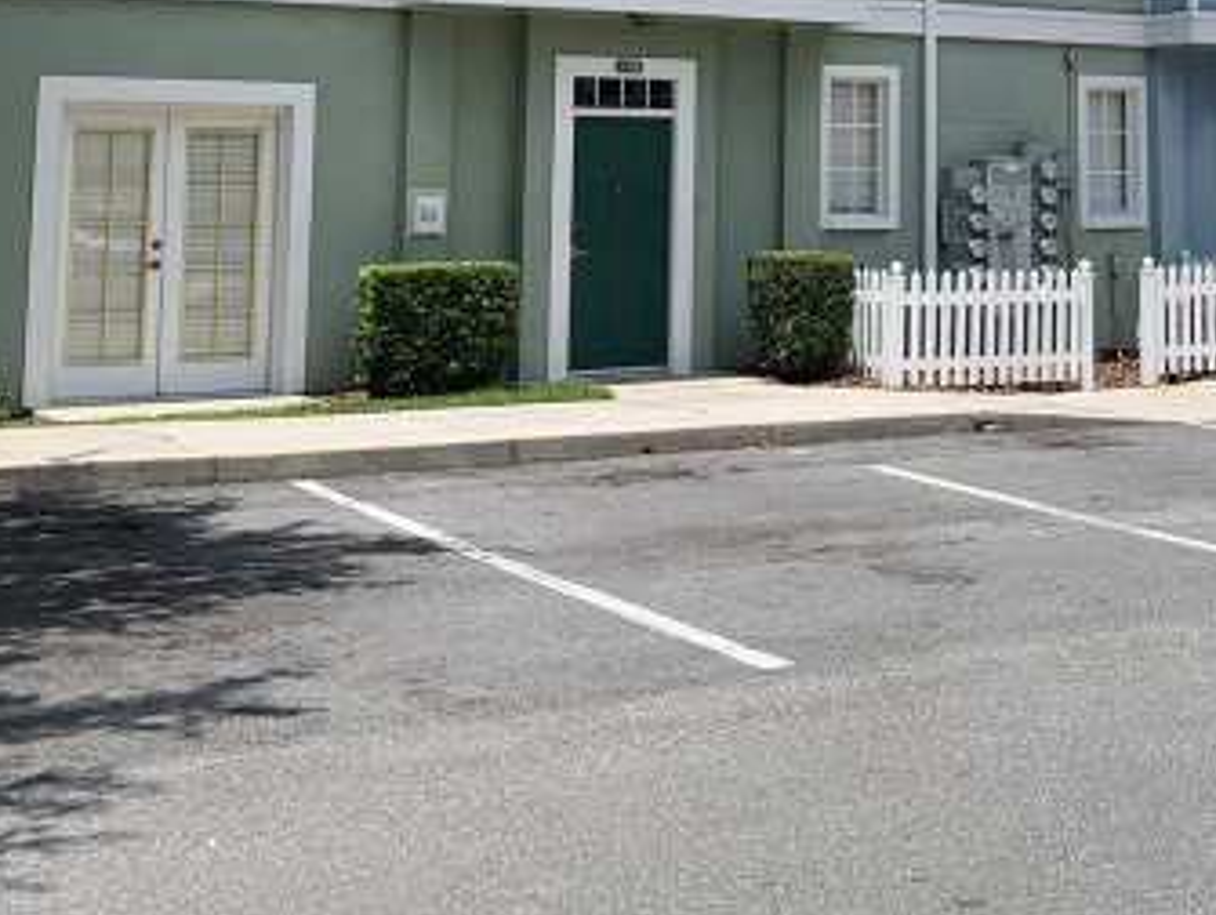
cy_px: -25
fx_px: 2180
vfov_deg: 22.7
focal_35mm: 62
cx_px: 969
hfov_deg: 30.4
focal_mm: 4.25
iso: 25
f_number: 1.8
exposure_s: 1/2364
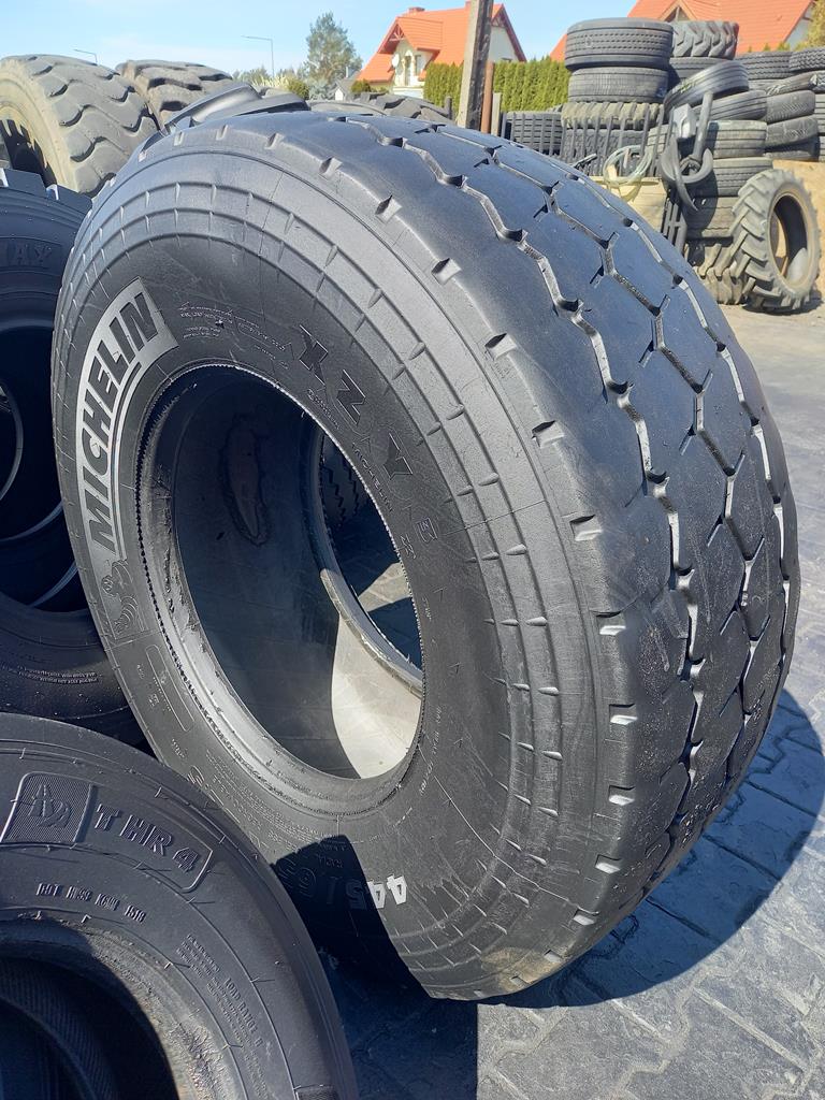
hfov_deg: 54.9
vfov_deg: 69.4
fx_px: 794
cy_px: 550
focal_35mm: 25
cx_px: 412
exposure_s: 1/168
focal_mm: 4.65
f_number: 1.8
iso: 50
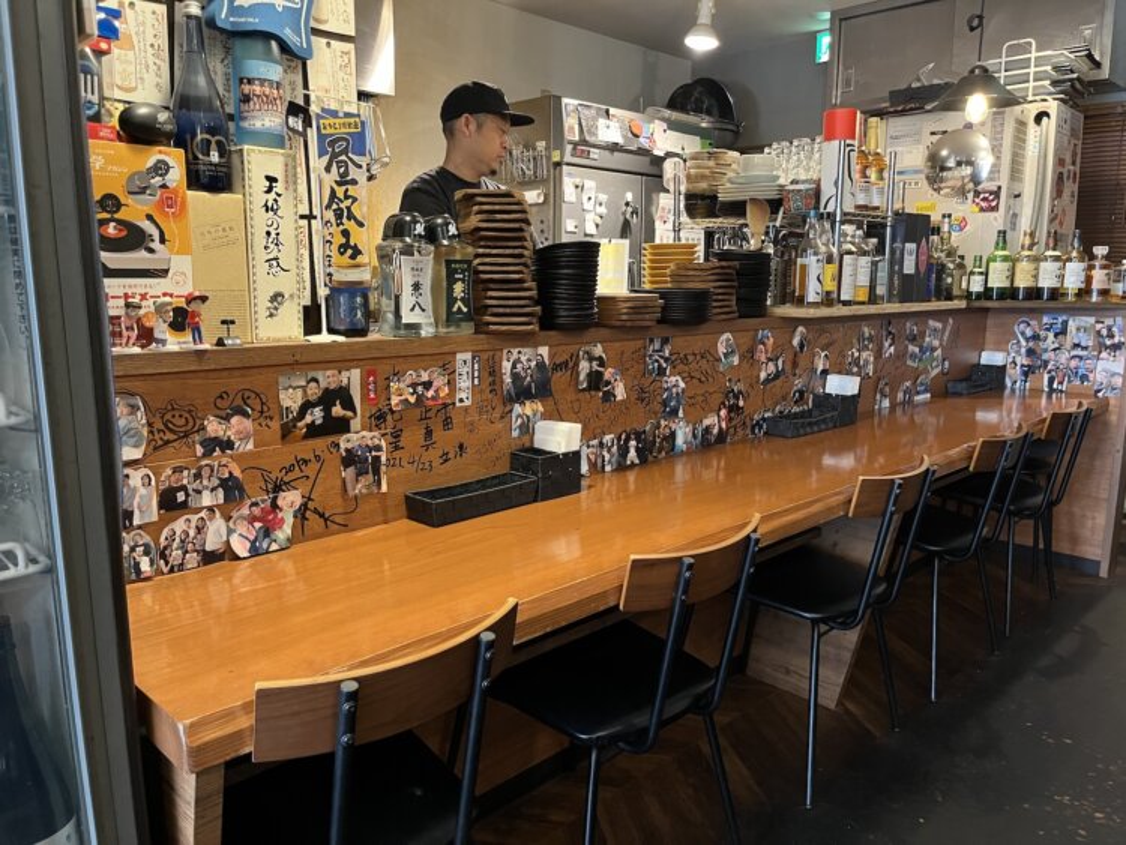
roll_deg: -0.1
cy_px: 422
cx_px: 563
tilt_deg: -10.0
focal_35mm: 26
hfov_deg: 67.3
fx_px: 846
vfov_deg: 53.1
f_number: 1.6
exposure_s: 1/33
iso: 400
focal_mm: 5.1
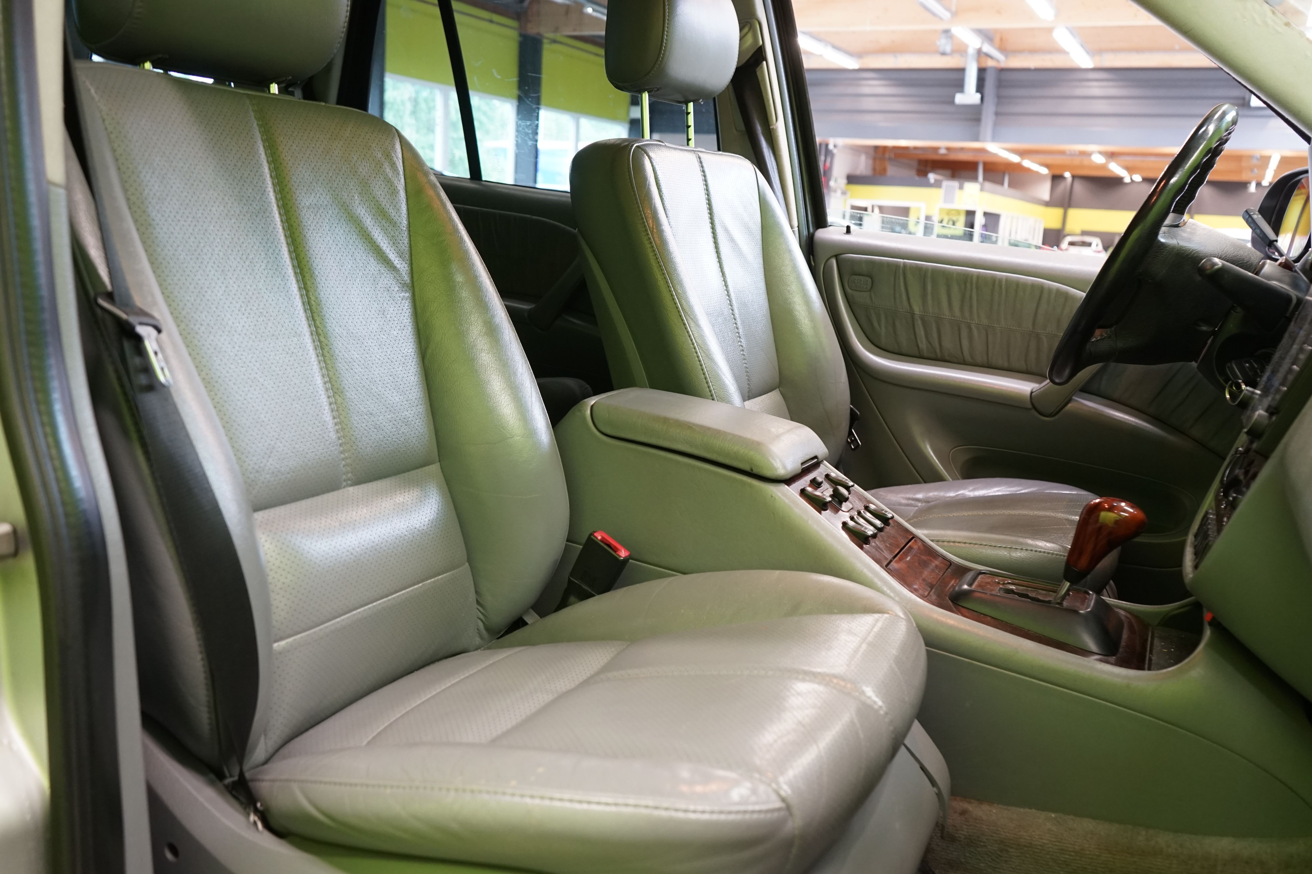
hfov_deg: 61.9
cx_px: 656
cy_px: 437
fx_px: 1093
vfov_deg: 43.6
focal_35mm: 30
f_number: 5
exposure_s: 1/25
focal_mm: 30
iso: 1600
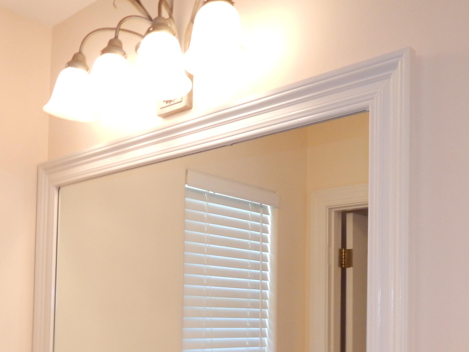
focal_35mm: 44
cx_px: 163
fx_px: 596
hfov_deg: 42.5
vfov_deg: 31.9
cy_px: 286
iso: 200
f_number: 3.1
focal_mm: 4.5
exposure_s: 1/30
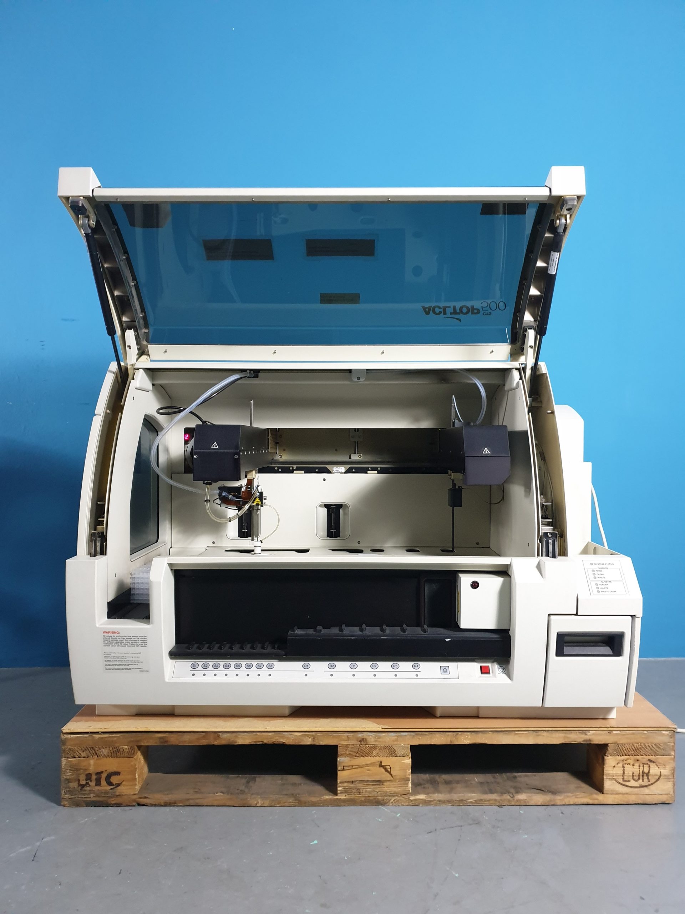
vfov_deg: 67.3
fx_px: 686
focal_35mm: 26
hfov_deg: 53.1
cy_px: 457
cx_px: 342
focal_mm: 4.3
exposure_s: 1/33
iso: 320
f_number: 1.5
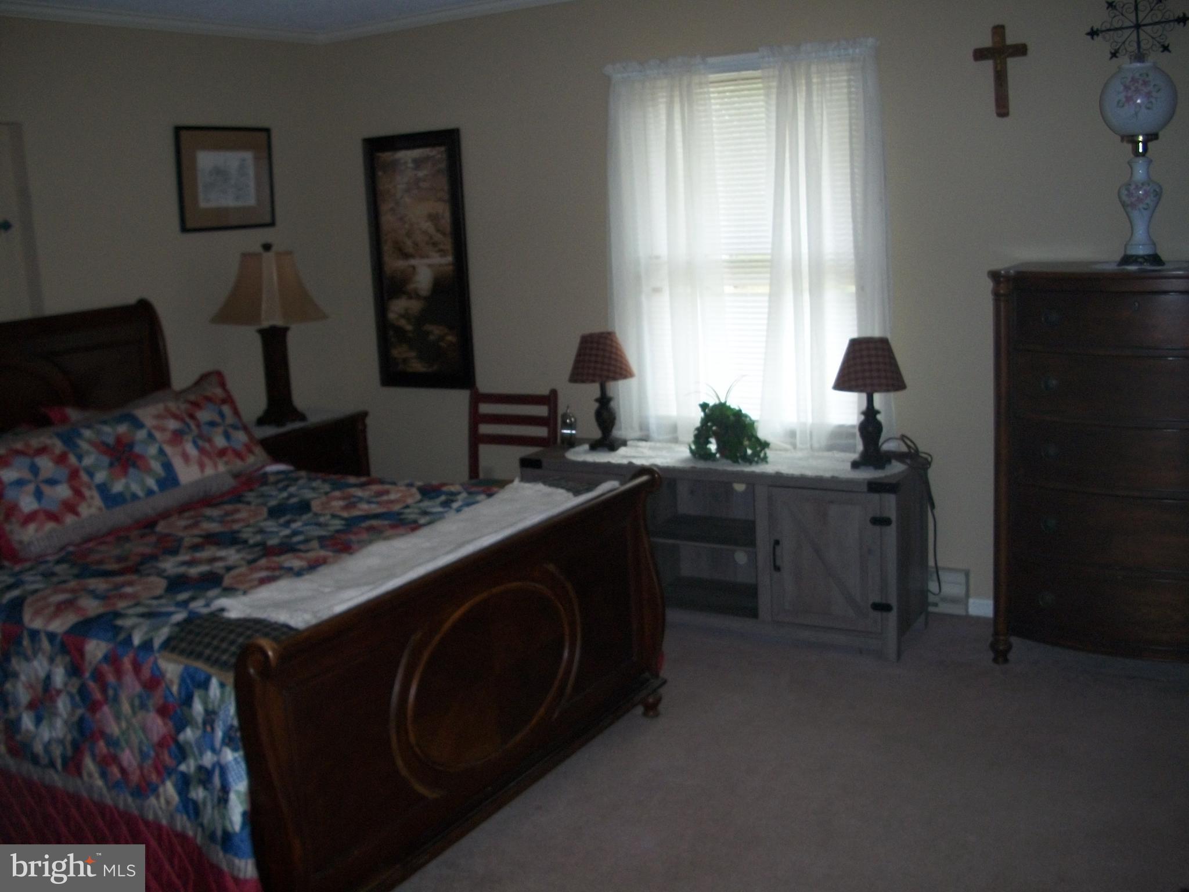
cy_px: 446
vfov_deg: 40.7
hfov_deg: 52.6
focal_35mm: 35
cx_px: 594
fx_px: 1202
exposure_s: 1/30
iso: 160
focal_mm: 6.3
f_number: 3.1
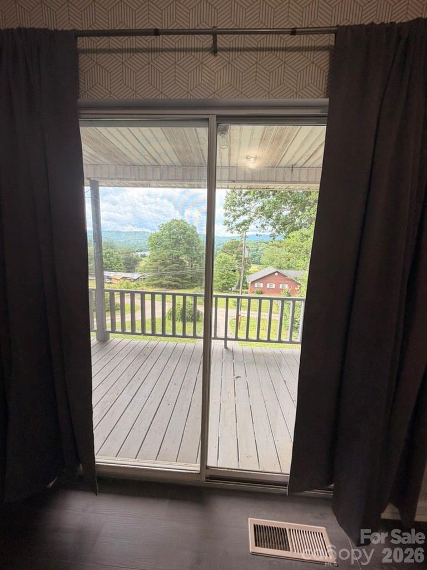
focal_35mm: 14
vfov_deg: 102.1
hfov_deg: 85.7
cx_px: 214
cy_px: 285
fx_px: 230
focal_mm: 2.22
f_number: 2.2
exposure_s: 1/121
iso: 64
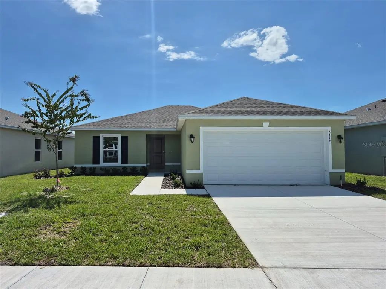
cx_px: 193
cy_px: 144
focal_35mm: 23
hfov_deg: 73.9
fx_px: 256
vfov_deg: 58.9
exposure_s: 1/3384
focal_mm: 5.4
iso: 25
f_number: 1.8
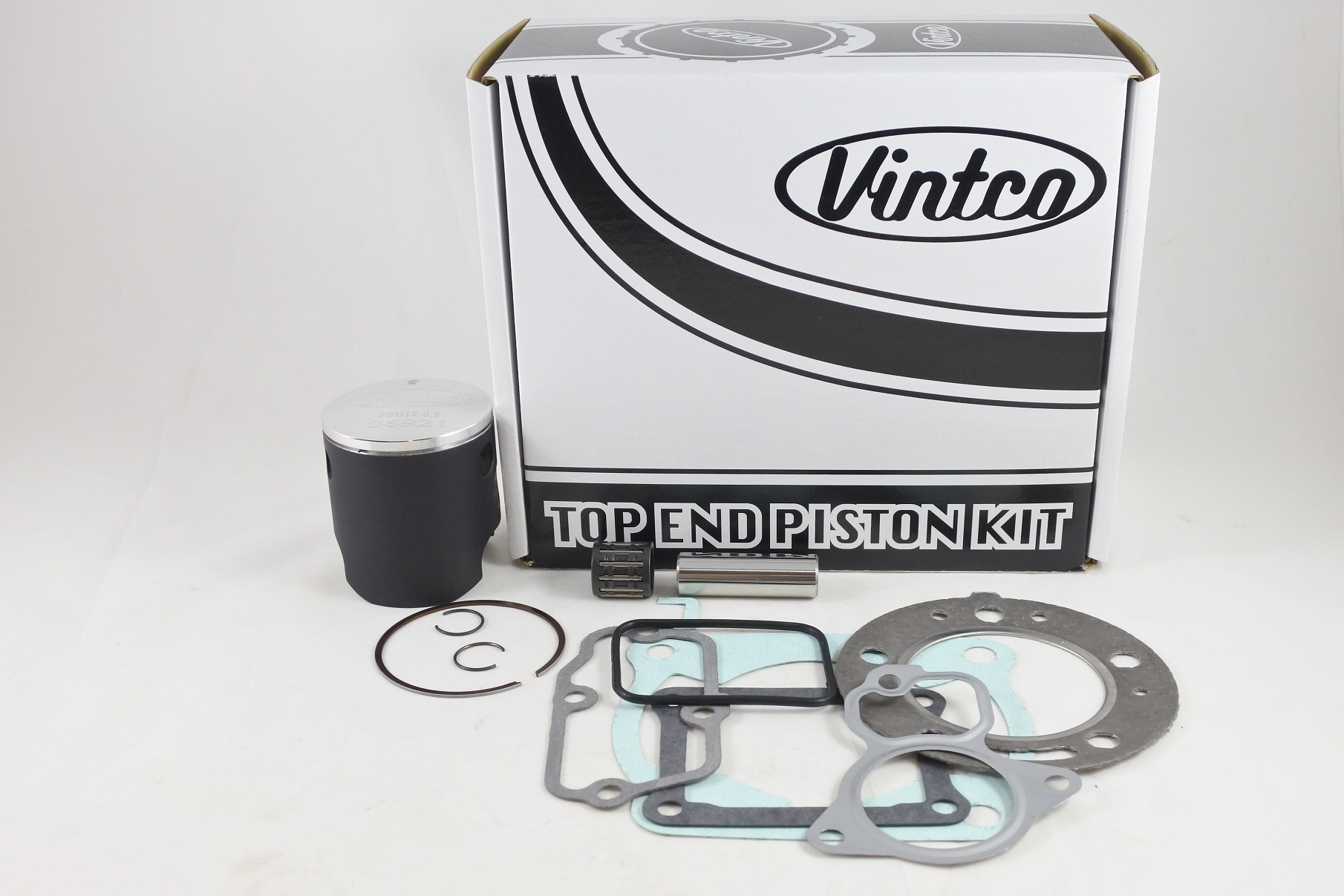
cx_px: 672
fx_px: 1344
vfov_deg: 36.9
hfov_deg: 53.1
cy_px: 448
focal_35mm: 36
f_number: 4
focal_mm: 13.4
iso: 500
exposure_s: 1/125
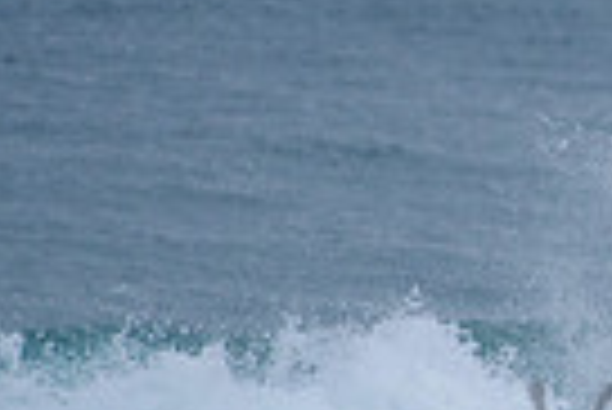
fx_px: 35687
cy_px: 412
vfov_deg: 0.7
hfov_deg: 1.0
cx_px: 994
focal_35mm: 2097
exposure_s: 1/2000
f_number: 5.6
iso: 280
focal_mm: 480
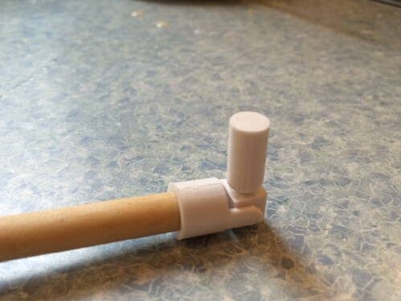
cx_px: 201
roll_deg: -1.2
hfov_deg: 58.4
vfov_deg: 45.4
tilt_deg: -35.3
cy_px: 159
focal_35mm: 31
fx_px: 359
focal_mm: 4.15
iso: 50
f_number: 2.2
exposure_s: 1/33
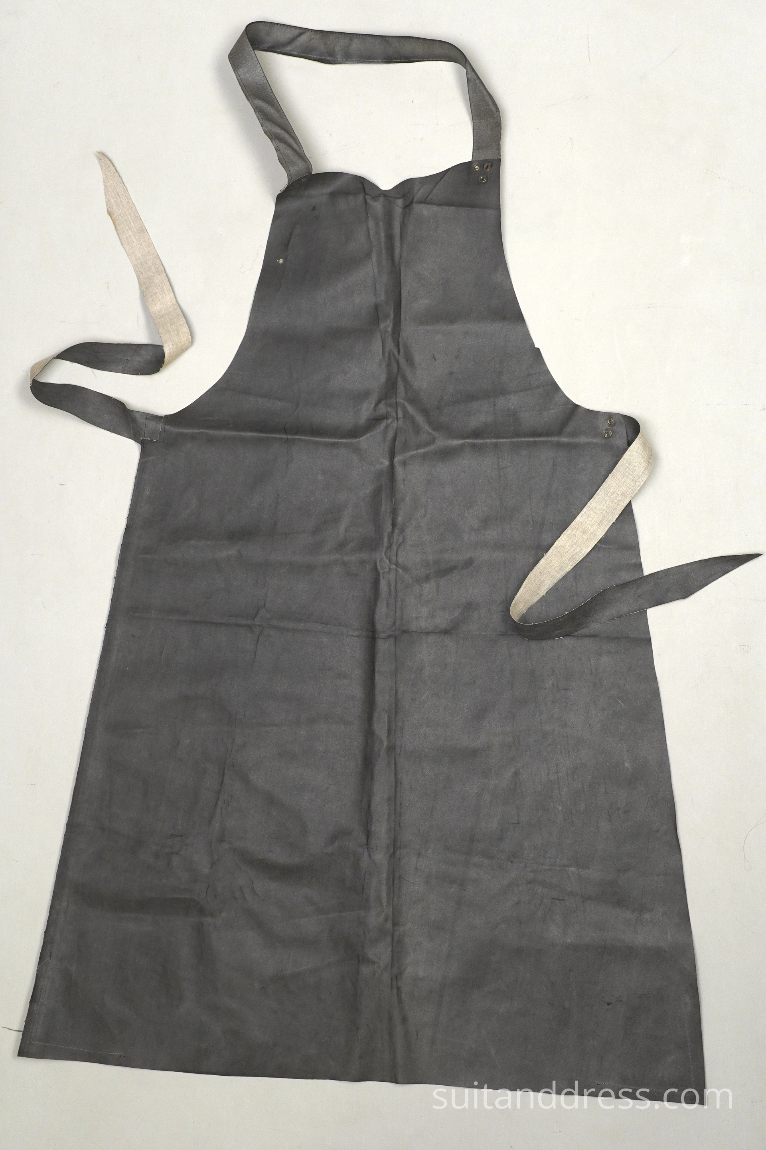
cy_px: 575
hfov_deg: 28.1
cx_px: 383
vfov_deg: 41.1
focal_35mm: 48
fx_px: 1532
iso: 400
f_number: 6.3
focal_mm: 32
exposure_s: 1/100
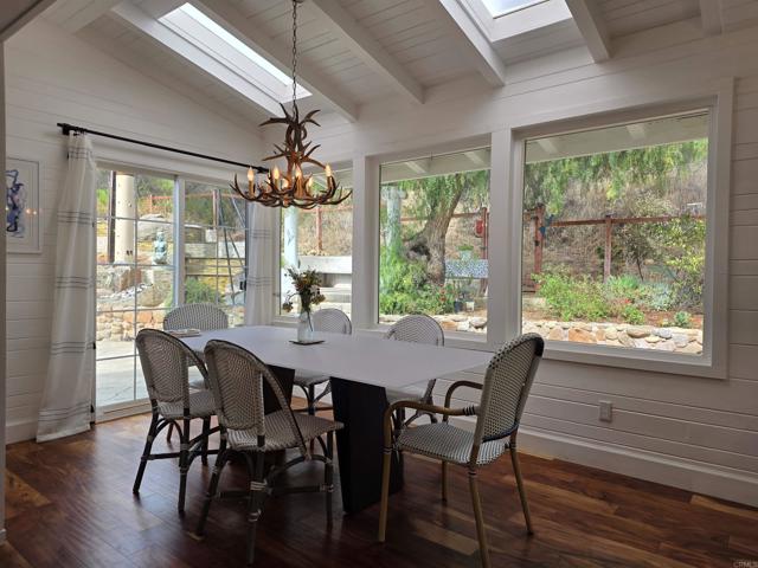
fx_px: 504
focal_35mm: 23
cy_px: 284
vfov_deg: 58.9
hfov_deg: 73.9
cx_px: 379
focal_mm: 6.3
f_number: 1.7
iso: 12
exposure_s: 1/120
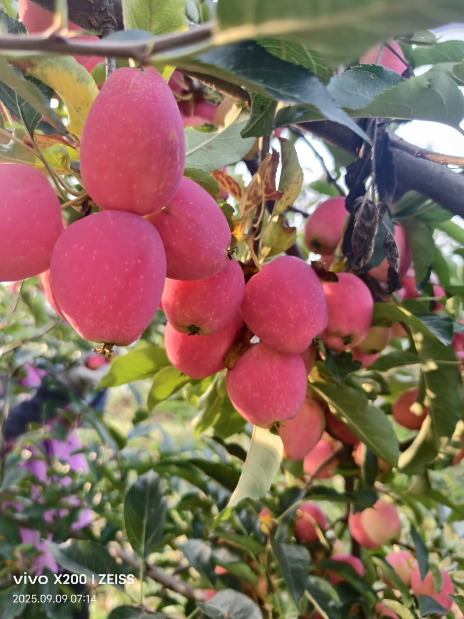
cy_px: 310
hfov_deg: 58.9
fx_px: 411
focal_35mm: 23
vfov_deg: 73.9
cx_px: 232
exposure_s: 1/500
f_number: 1.57
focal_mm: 5.6
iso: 295
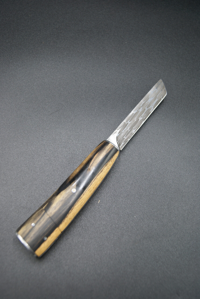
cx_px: 100
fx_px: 324
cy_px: 150
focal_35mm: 39
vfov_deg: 49.5
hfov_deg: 34.3
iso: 100
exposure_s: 1/40
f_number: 4
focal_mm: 26
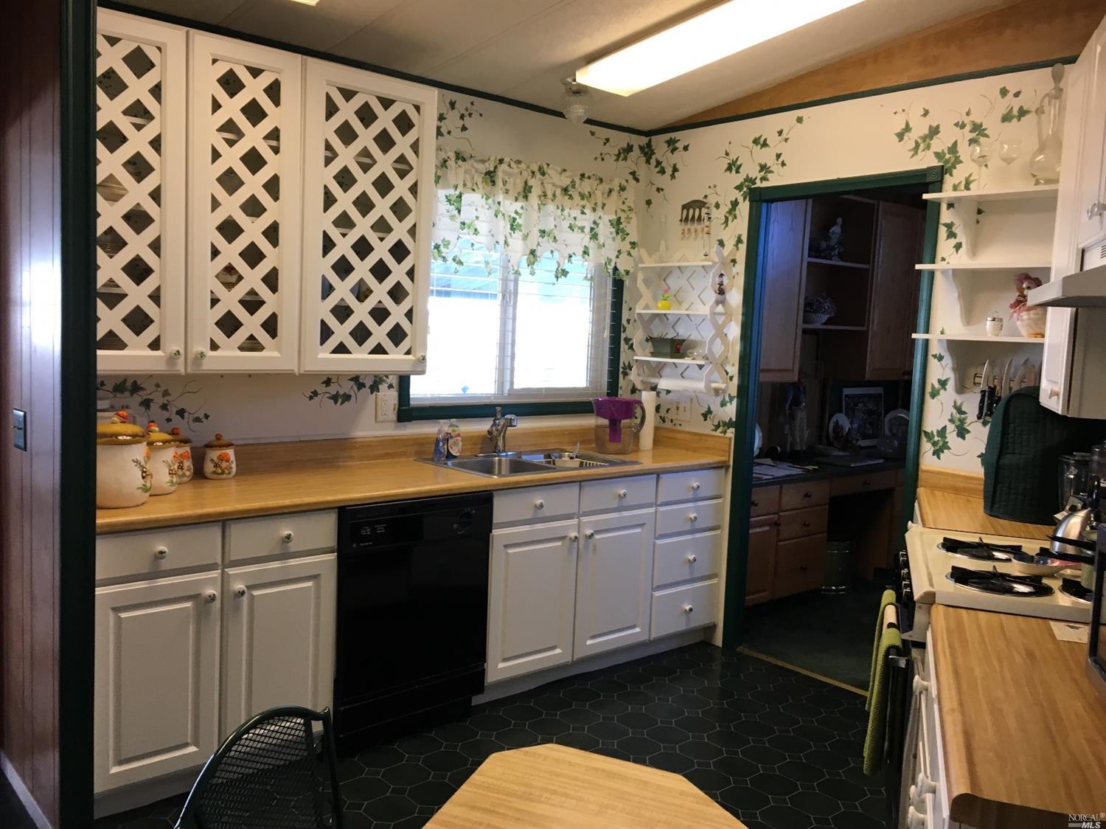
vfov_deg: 48.2
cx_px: 553
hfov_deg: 61.7
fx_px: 926
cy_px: 414
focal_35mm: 29
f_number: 2.2
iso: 32
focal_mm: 4.15
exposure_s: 1/30
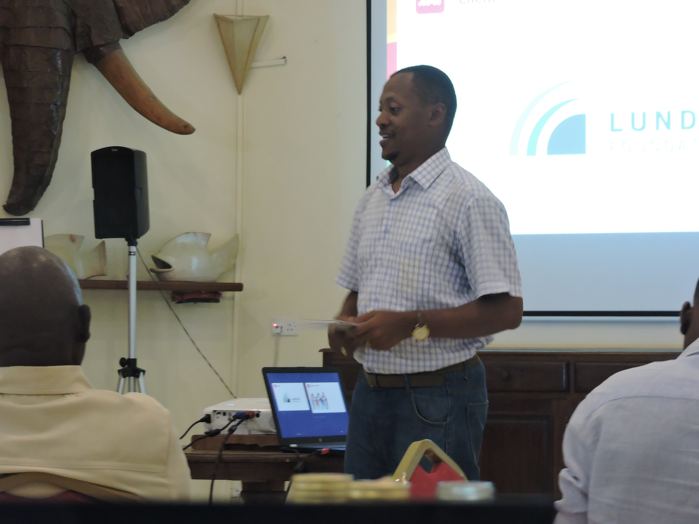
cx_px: 350
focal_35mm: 105
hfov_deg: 18.7
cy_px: 262
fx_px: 2120
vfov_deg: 14.1
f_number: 4.2
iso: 800
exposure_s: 1/10
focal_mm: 18.7
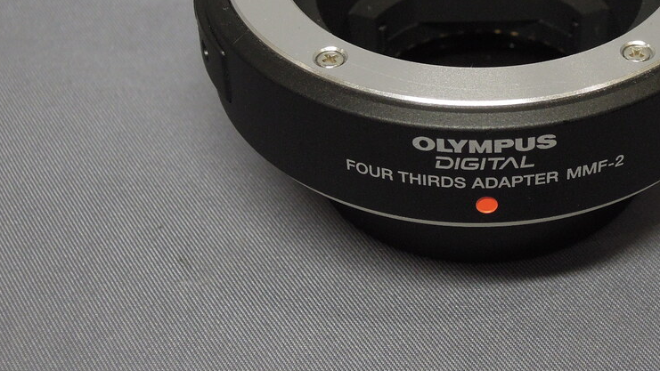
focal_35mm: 97
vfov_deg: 12.4
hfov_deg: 21.9
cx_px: 471
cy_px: 20
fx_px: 1698
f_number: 3.5
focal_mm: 9.9
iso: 280
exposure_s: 1/60
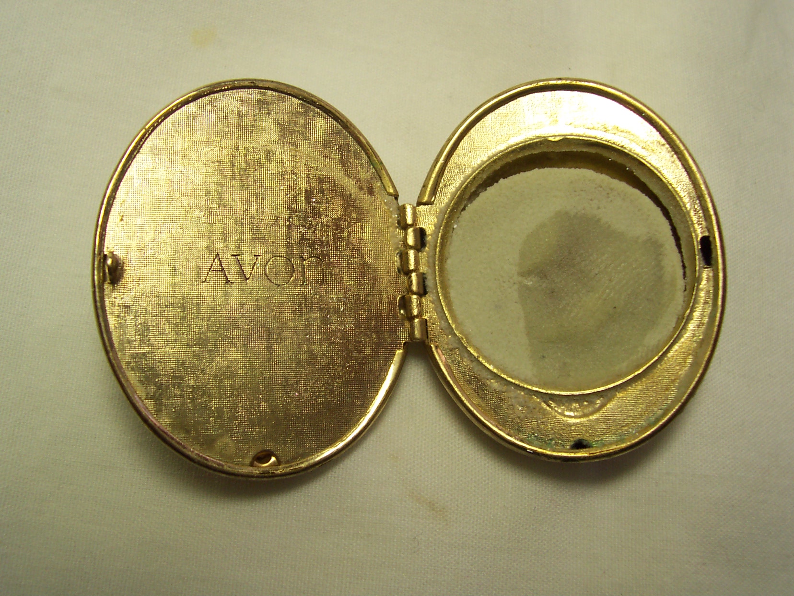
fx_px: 849
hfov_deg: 50.1
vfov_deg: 38.7
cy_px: 298
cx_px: 397
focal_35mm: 37
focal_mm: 5.6
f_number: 2.8
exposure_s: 1/90
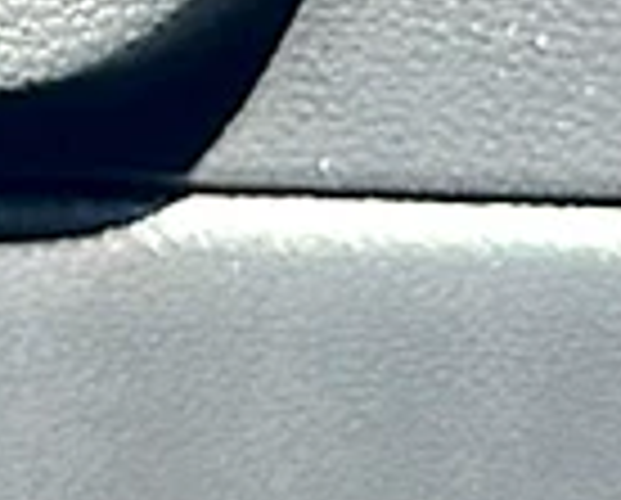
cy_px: -628
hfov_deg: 9.9
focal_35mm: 183
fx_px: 3371
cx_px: -562
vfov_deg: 7.9
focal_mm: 6.86
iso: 50
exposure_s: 1/49
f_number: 1.78
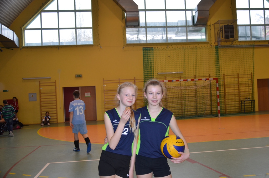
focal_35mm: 33
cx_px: 134
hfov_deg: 57.3
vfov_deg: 39.8
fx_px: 246
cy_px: 89
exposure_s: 1/100
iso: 400
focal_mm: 22
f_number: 3.8
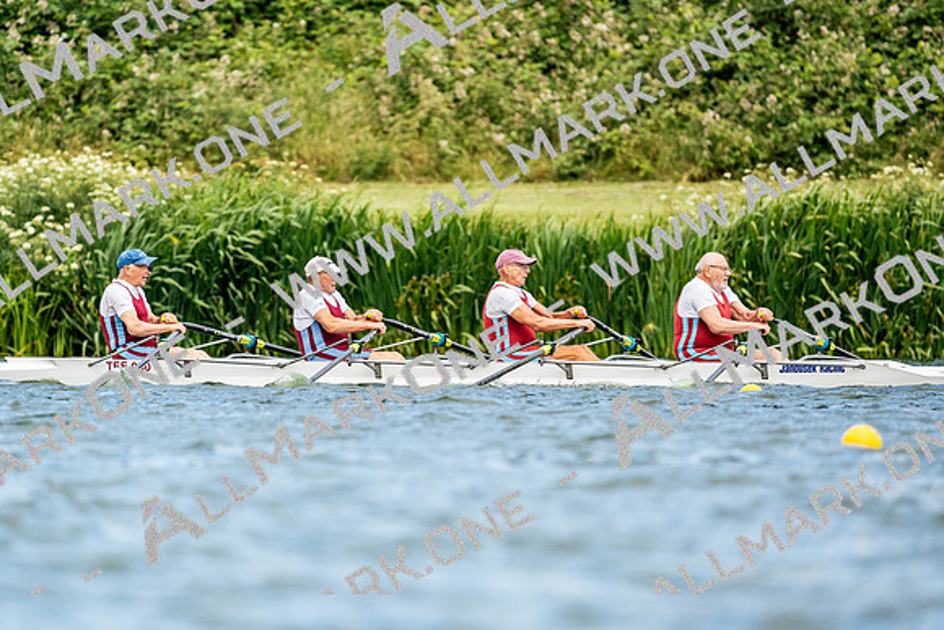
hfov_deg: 3.8
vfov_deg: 2.5
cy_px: 315
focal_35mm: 547
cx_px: 472
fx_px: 14346
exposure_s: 1/2000
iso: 640
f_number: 6.3
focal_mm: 547
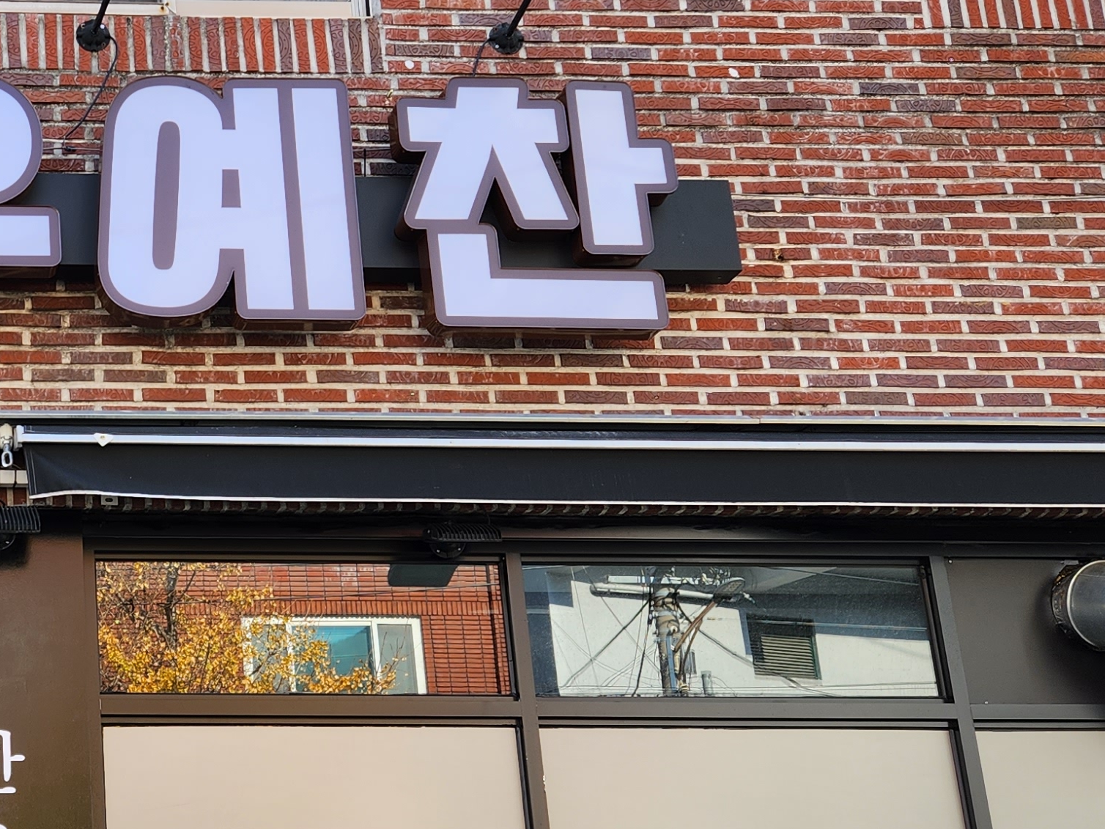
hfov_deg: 29.0
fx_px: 1947
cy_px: 501
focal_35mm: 61
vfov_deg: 24.0
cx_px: -79
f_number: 1.8
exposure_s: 1/220
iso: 20
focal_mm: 5.4
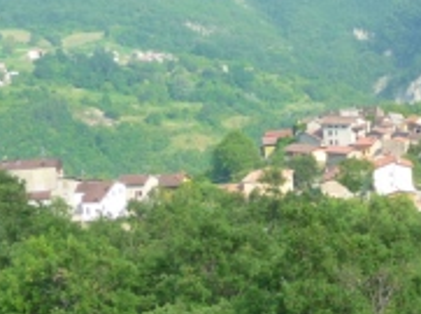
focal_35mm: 124
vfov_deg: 11.9
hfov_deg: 15.6
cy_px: 114
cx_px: 430
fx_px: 1505
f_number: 4.2
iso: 160
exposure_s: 1/250
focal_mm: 8.5
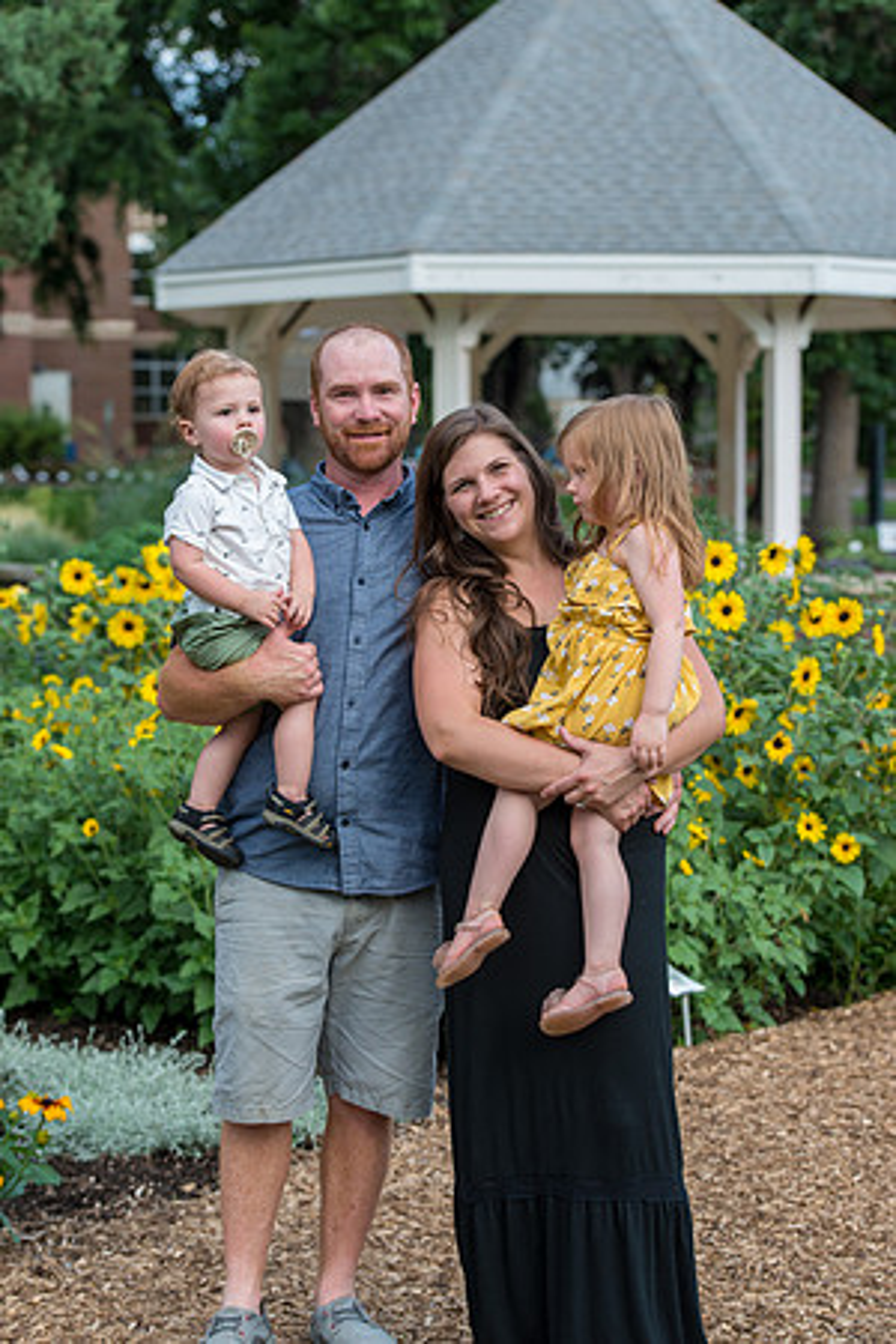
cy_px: 672
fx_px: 3210
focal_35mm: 86
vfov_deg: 23.6
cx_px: 448
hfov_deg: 15.9
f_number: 5
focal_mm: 86
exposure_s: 1/320
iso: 250
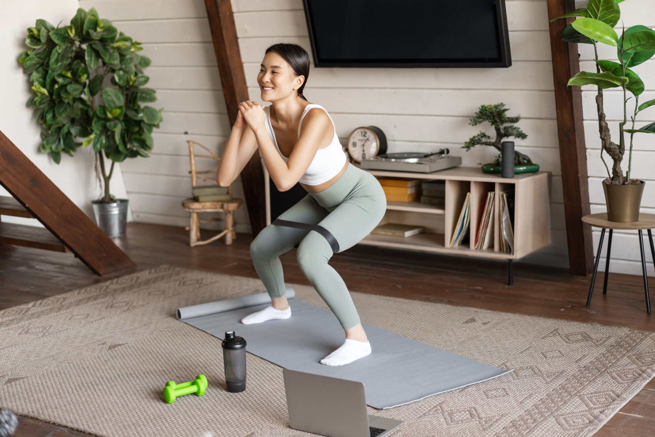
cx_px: 328
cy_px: 218
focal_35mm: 55
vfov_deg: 24.6
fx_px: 1001
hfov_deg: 36.2
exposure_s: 1/160
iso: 400
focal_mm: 55
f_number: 2
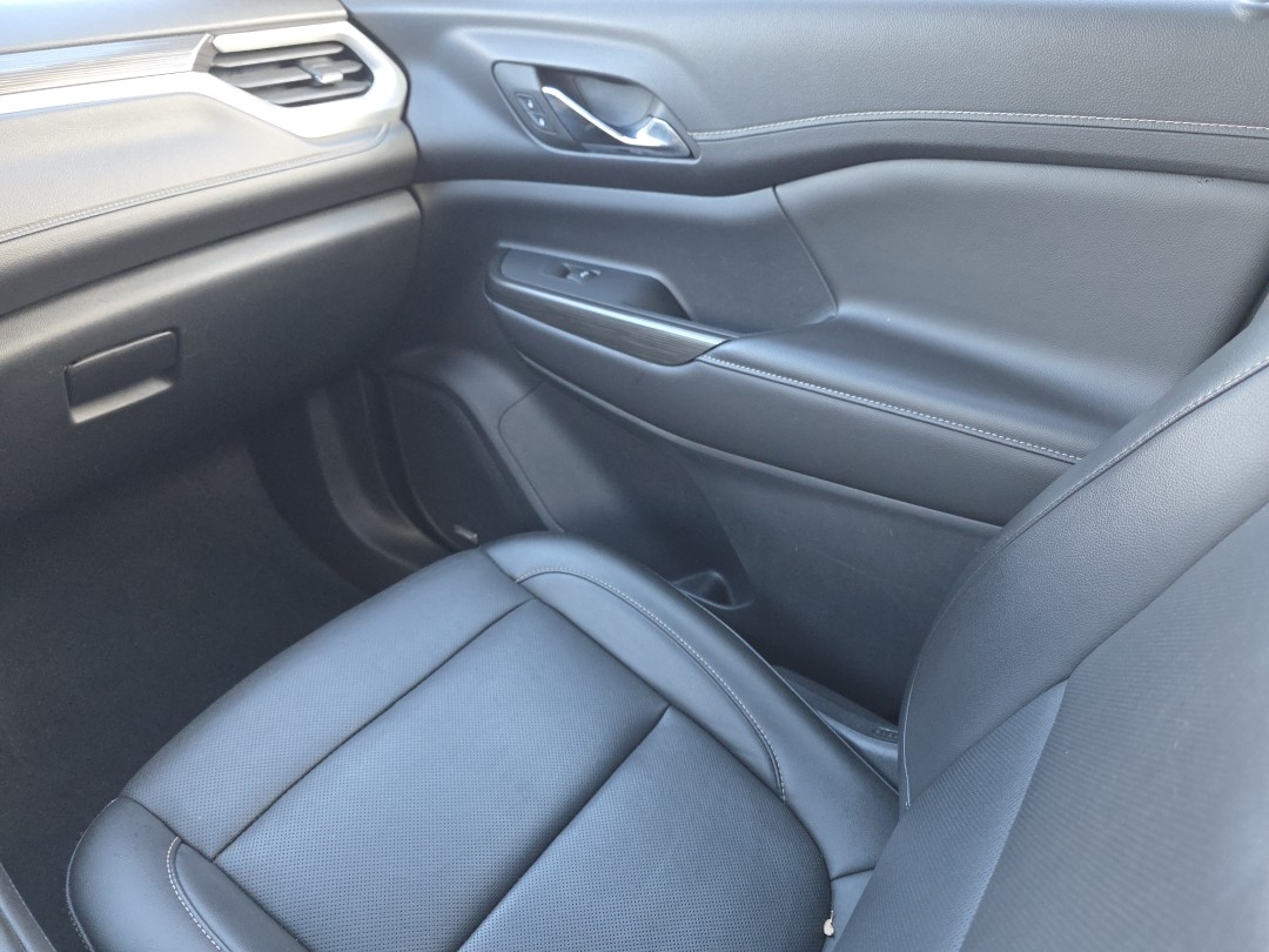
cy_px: 476
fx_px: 843
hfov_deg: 73.9
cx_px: 634
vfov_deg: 58.9
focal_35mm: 23
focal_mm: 6.3
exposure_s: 1/120
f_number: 1.7
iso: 320
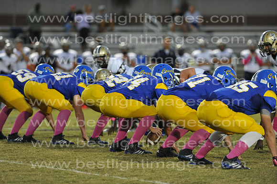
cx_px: 138
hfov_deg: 6.9
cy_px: 92
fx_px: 2307
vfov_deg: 4.6
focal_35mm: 300
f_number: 4
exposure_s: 1/500
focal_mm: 300
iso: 4000
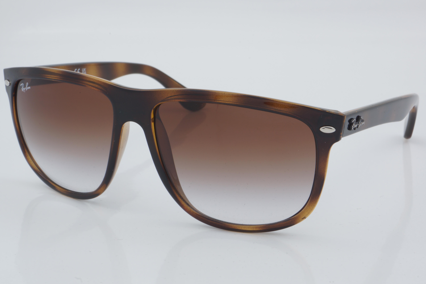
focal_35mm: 75
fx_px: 887
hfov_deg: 27.0
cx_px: 213
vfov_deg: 18.2
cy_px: 142
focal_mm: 50
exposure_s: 1/4
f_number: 32
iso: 100
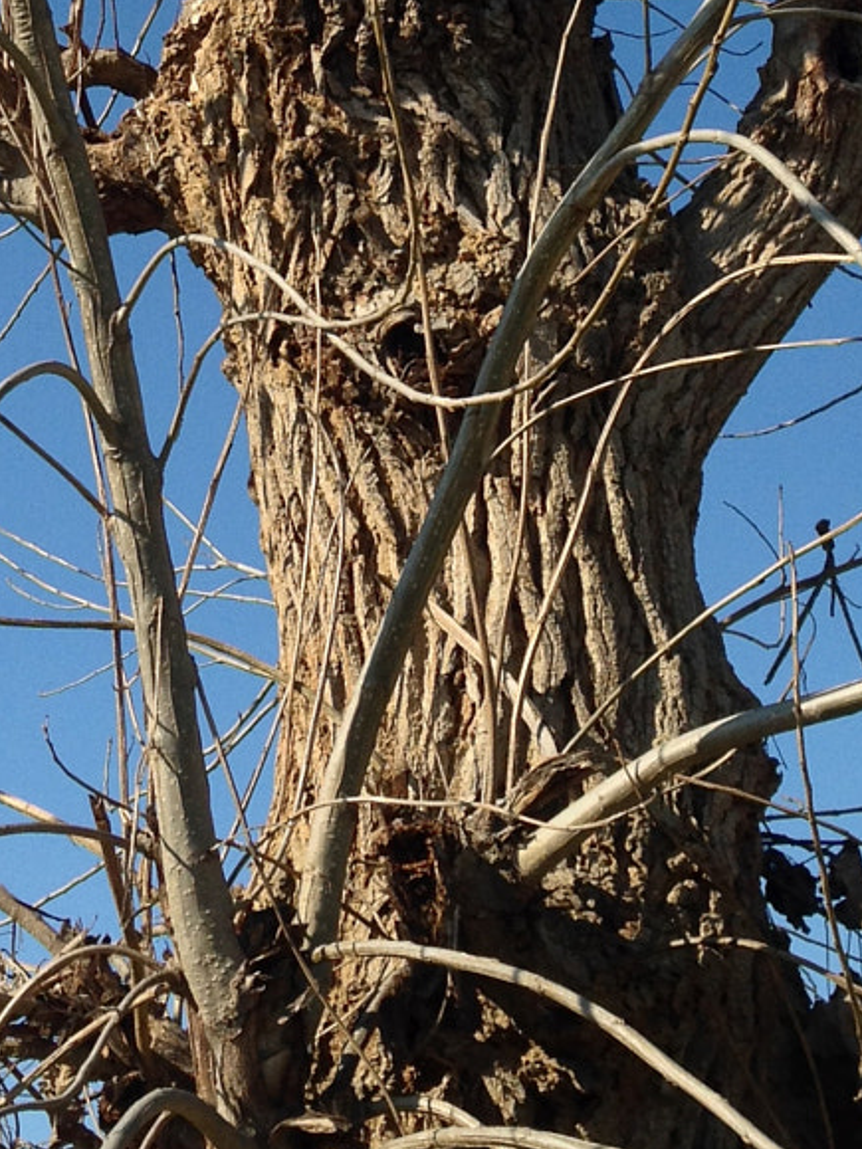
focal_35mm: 91
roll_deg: -0.1
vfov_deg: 20.8
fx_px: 3021
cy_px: -4
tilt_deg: +30.4
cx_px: 283
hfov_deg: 16.2
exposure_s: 1/1427
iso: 50
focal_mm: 4.12
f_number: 2.4
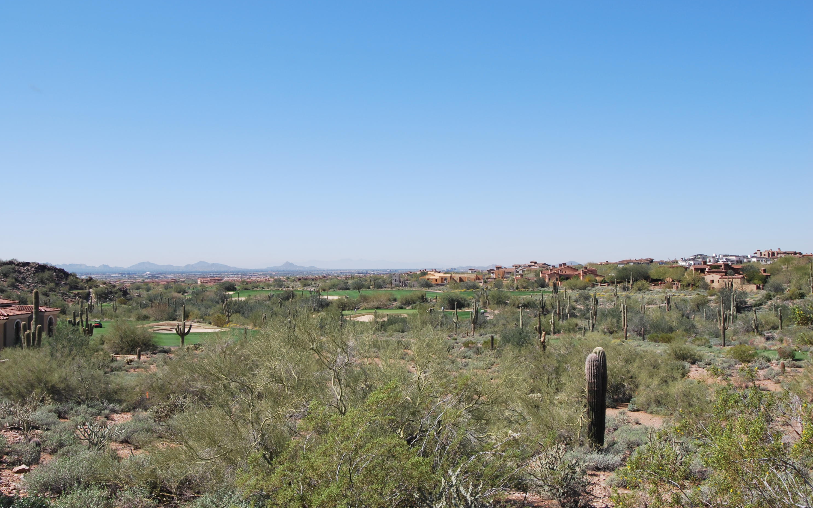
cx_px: 406
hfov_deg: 52.7
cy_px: 251
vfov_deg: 34.4
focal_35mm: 37
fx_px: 820
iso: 100
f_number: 8
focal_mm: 24
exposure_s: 1/250
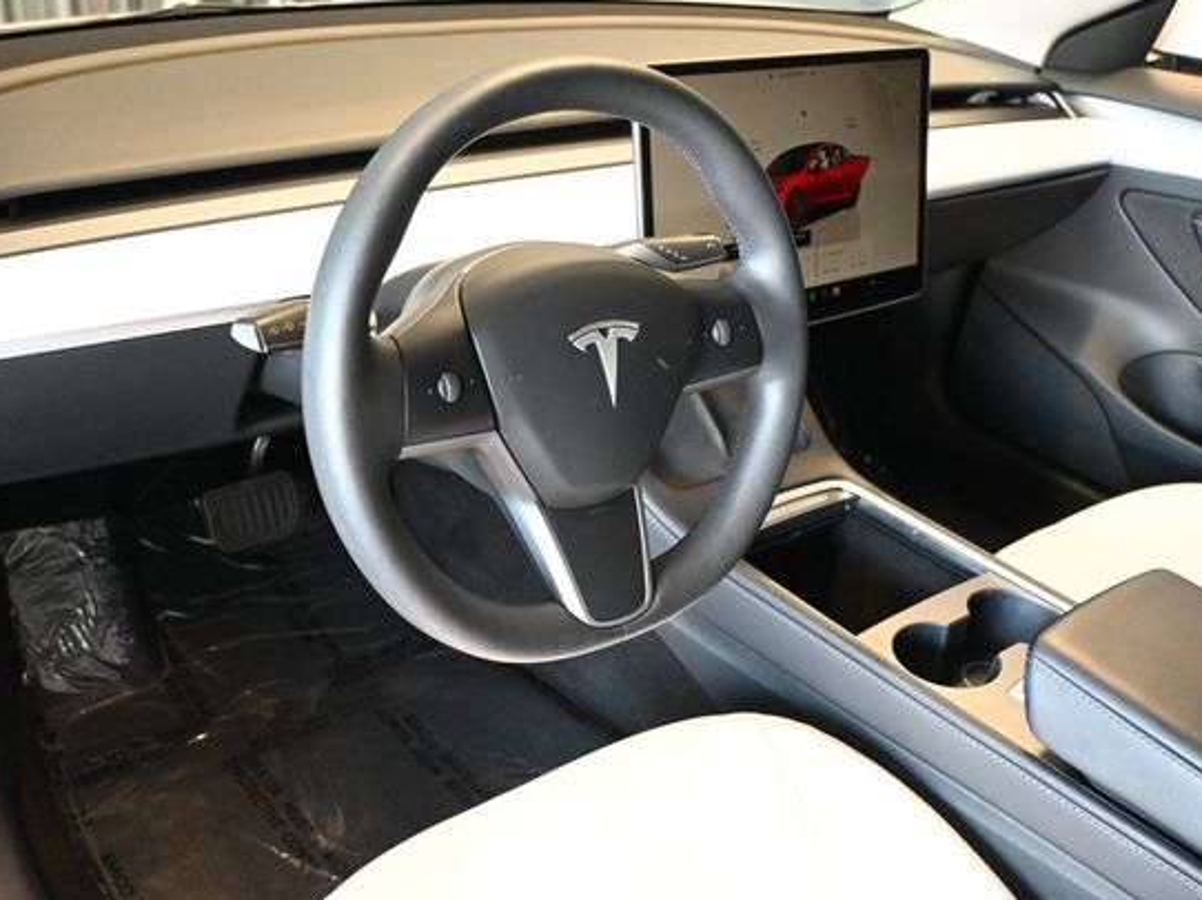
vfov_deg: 41.8
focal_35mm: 34
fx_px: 1180
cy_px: 456
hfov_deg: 53.9
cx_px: 559
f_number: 3.8
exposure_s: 1/60
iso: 4000
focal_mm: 20
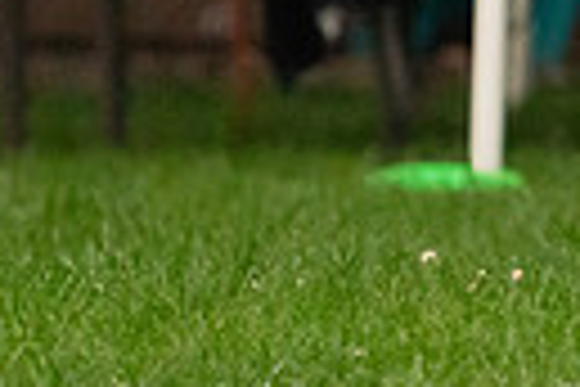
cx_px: 805
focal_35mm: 1596
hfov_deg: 1.3
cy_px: -169
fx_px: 25711
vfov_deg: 0.9
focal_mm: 356
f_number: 6.3
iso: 6400
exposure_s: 1/2000
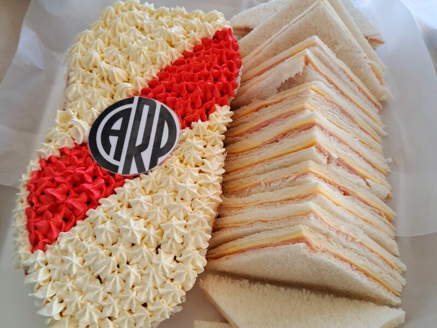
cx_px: 218
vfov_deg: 56.8
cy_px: 164
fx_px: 303
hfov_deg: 71.6
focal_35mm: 24
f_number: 1.8
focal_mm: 5.23
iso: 50
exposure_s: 1/50
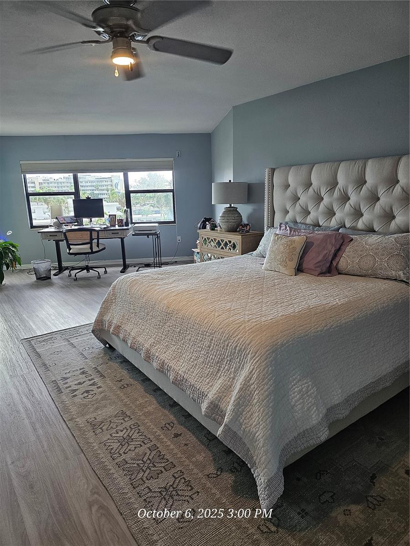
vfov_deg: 73.9
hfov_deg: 58.9
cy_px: 273
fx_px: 363
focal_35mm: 23
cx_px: 205
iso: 200
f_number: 1.7
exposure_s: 1/120
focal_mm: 6.3
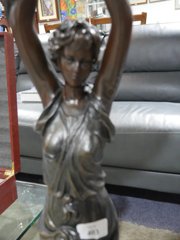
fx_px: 236
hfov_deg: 41.8
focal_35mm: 34
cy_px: 120
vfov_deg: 54.0
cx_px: 90
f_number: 4
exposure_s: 1/60
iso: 2000
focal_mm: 17
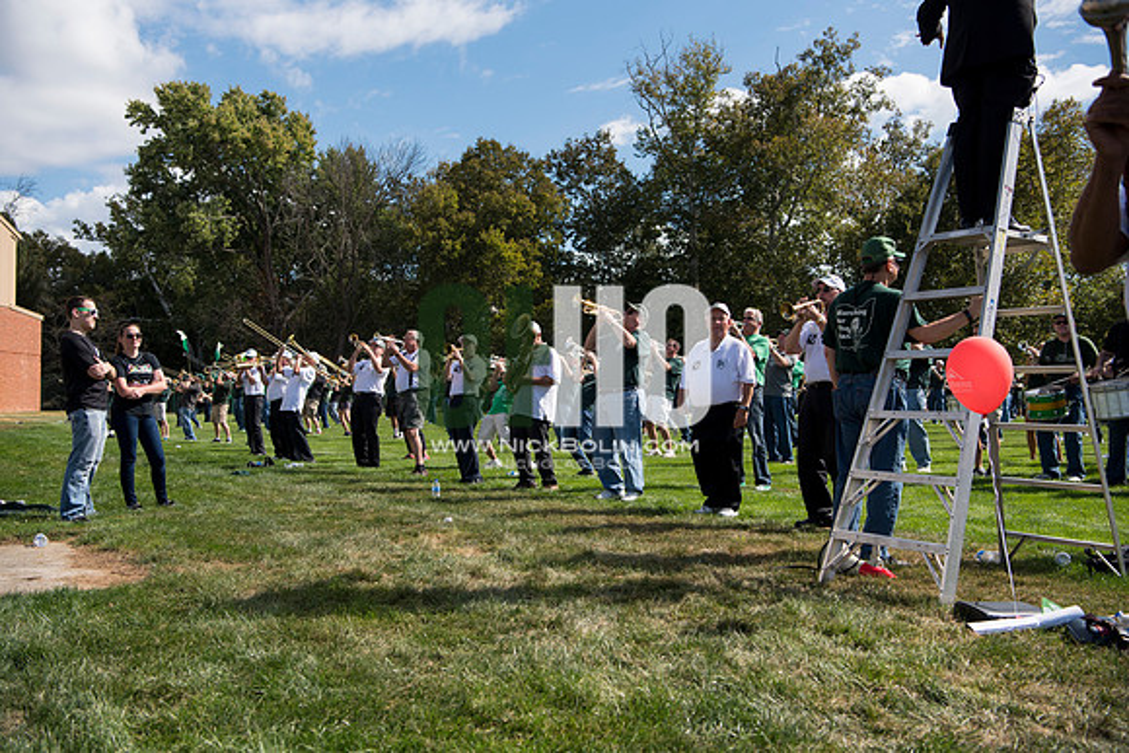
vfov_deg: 38.9
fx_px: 1066
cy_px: 376
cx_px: 564
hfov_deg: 55.8
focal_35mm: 34
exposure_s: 1/1600
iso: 250
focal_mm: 34
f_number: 4.5
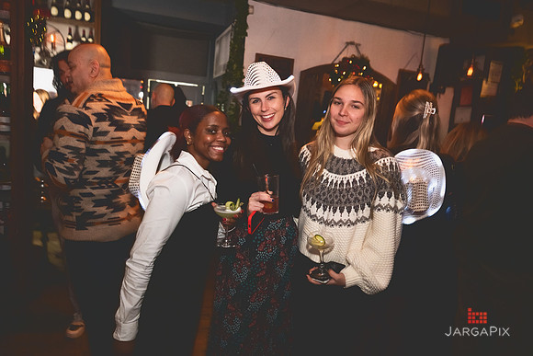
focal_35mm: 26
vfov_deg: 49.7
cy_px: 178
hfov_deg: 69.6
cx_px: 266
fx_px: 384
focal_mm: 24
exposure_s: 1/125
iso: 3200
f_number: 2.8
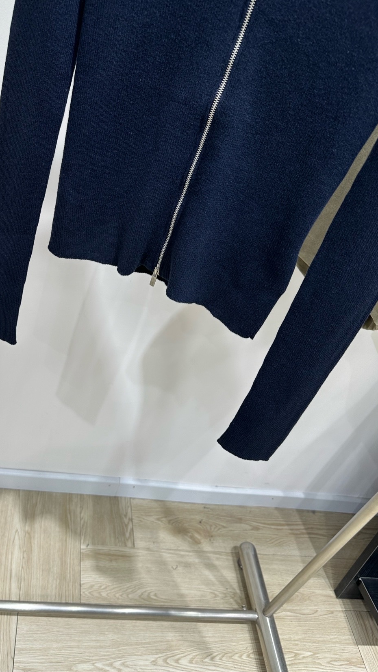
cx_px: 130
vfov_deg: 69.9
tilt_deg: -37.8
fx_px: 481
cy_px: 332
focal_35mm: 27
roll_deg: -18.1
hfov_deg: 42.4
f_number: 1.78
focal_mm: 6.86
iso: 64
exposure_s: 1/100
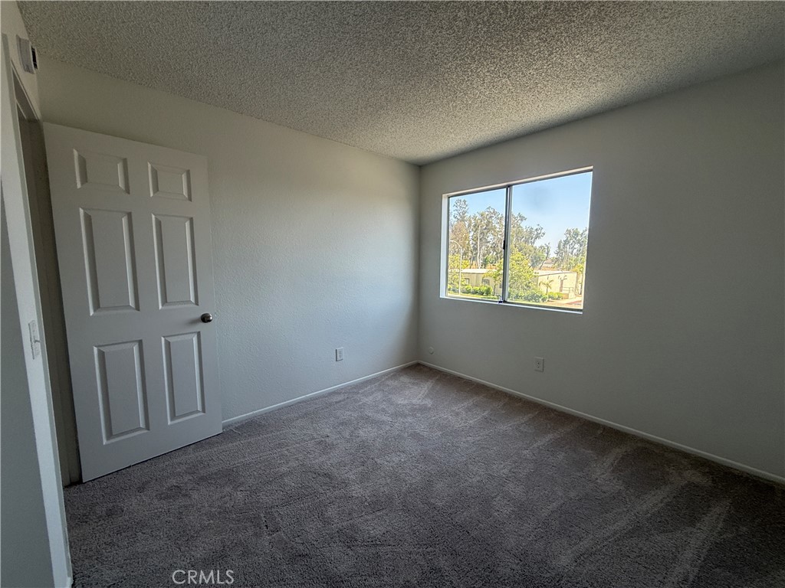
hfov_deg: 102.1
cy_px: 294
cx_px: 392
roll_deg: -0.2
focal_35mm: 14
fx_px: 317
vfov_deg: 85.7
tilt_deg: -6.3
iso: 64
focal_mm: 2.22
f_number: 2.2
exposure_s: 1/569
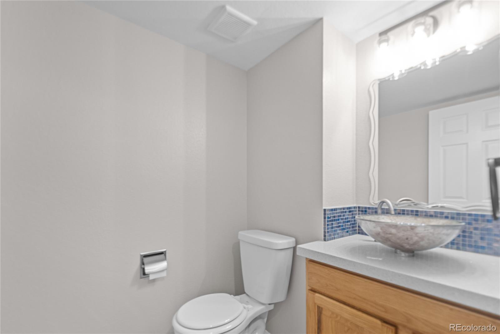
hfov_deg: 100.3
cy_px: 167
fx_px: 209
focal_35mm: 15
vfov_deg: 77.4
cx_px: 250
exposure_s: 1/6
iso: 200
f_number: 3.5
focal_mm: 10
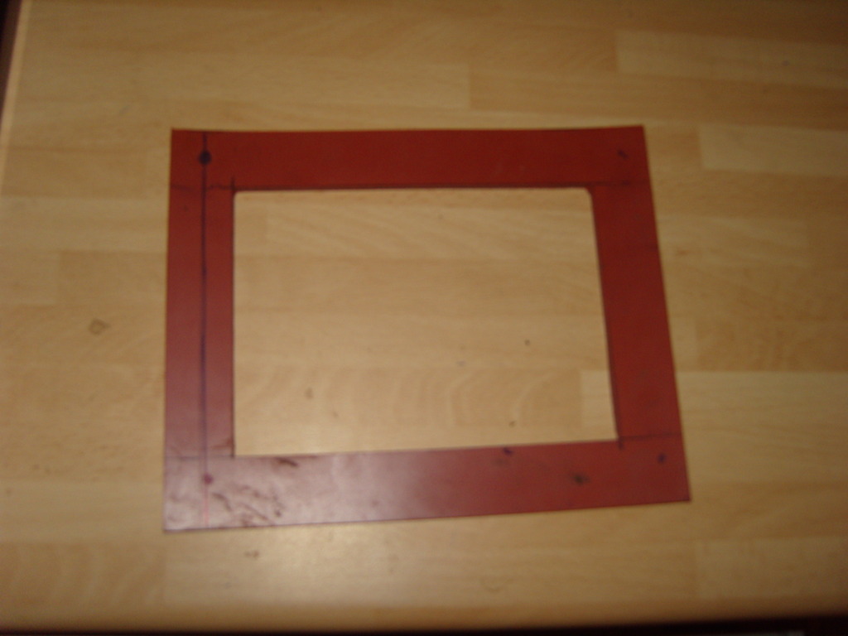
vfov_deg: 40.7
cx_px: 424
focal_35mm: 35
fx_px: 857
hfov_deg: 52.6
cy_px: 318
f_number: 2.8
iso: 100
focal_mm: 7.4
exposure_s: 1/30
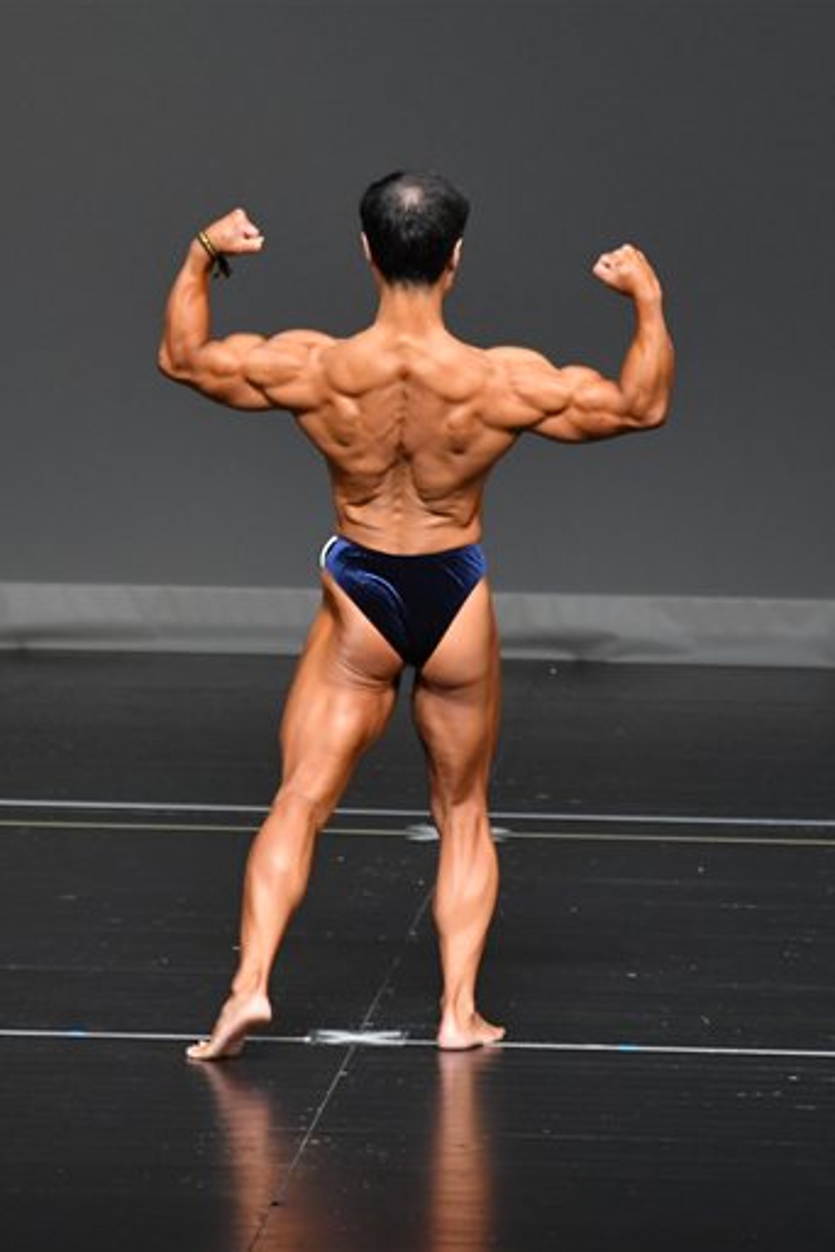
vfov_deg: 4.6
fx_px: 15759
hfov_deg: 3.0
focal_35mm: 453
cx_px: 394
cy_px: 627
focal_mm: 200
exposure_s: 1/400
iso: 2500
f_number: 5.6
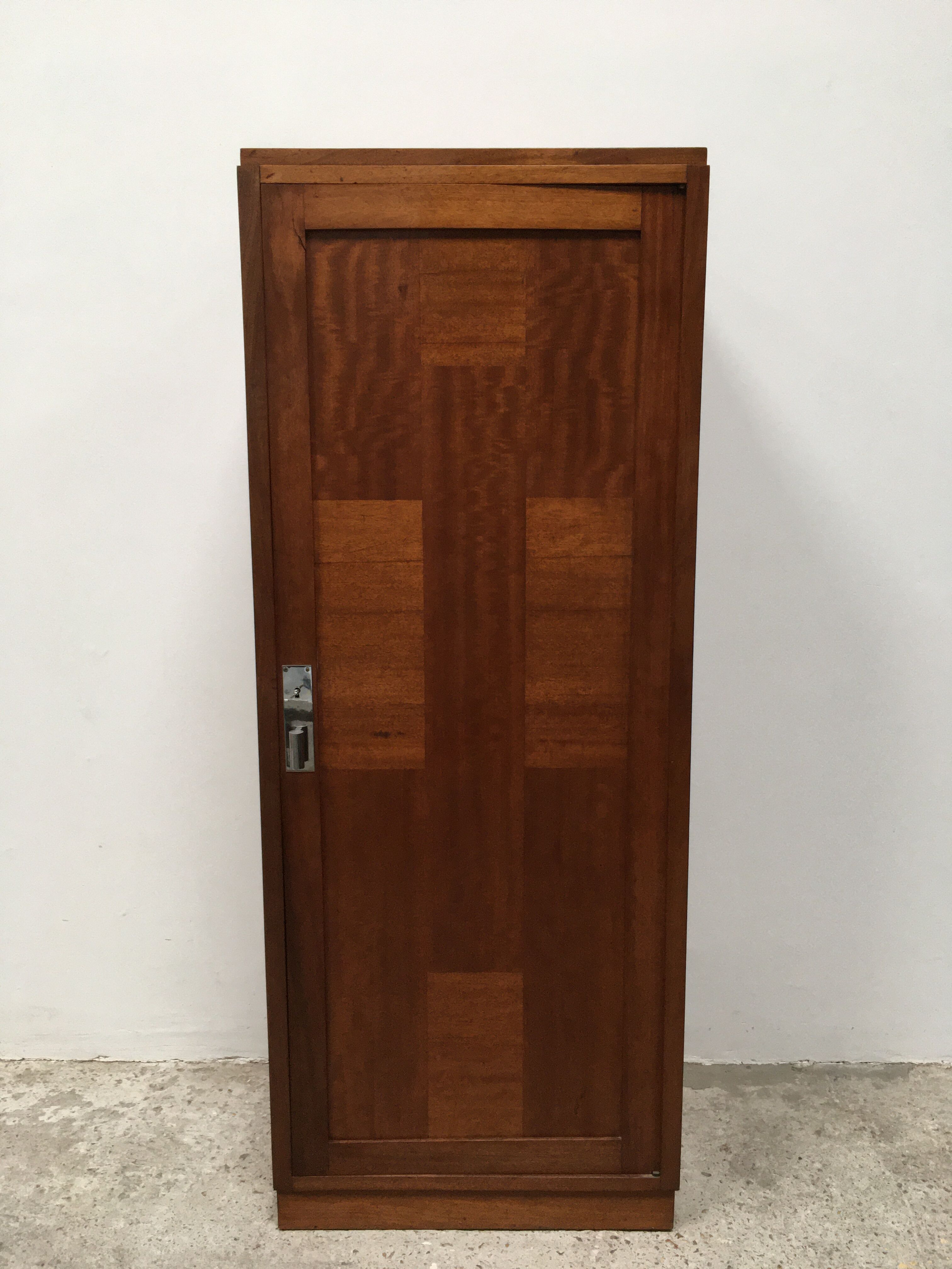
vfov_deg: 61.7
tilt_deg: -10.7
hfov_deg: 48.2
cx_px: 476
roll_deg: -0.3
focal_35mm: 29
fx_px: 1063
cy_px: 634
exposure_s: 1/33
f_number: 2.2
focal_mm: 4.15
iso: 160
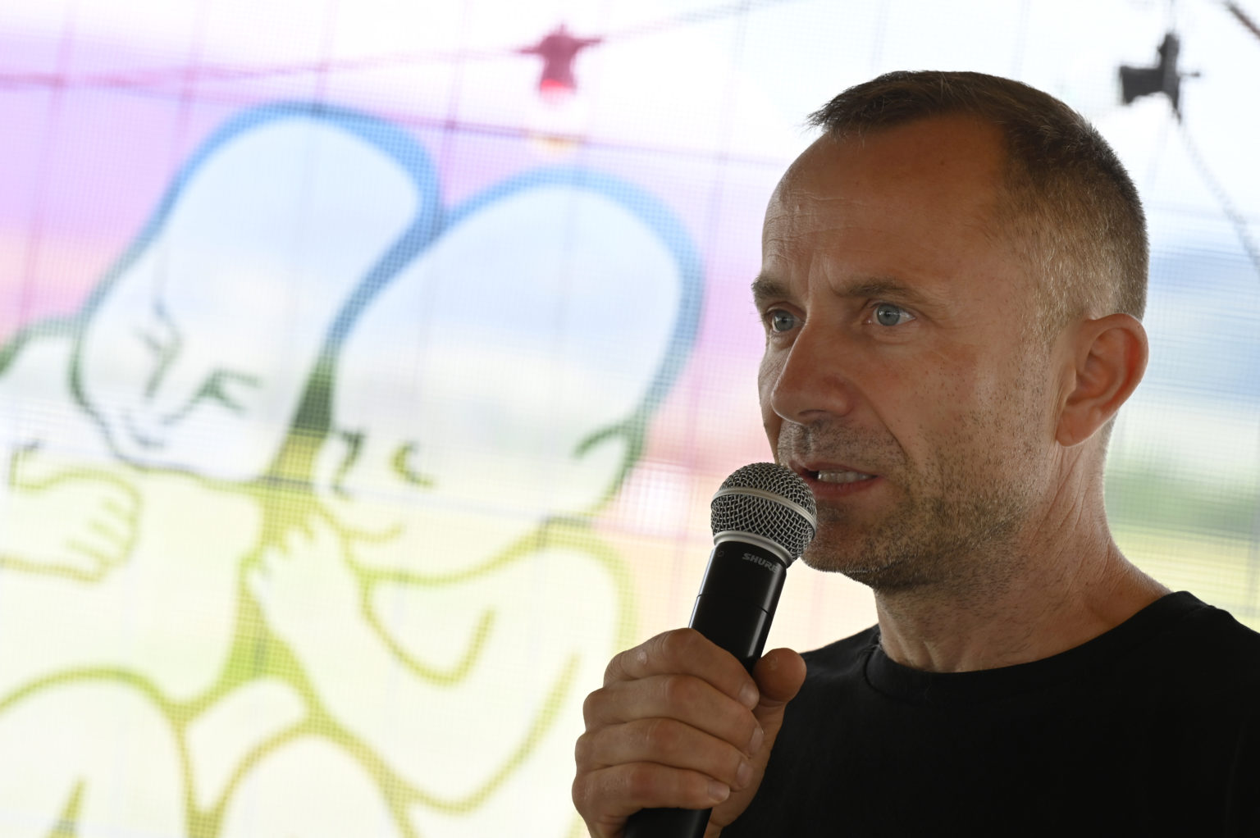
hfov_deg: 10.3
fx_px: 6995
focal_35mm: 200
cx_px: 630
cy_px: 419
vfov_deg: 6.9
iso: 500
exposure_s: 1/80
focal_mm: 200
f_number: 8
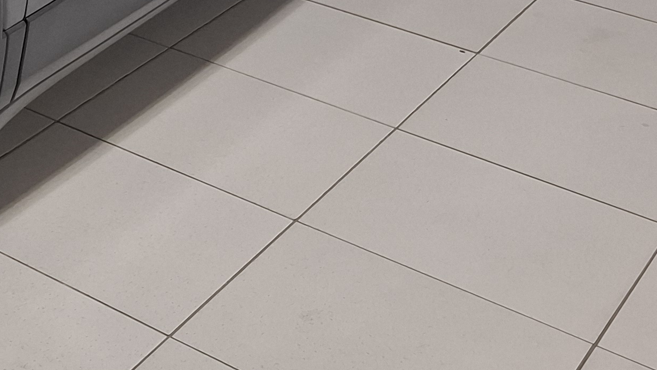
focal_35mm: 83
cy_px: -181
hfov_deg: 21.0
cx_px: -376
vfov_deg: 13.7
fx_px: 1446
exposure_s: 1/60
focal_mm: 5.54
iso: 320
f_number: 1.8
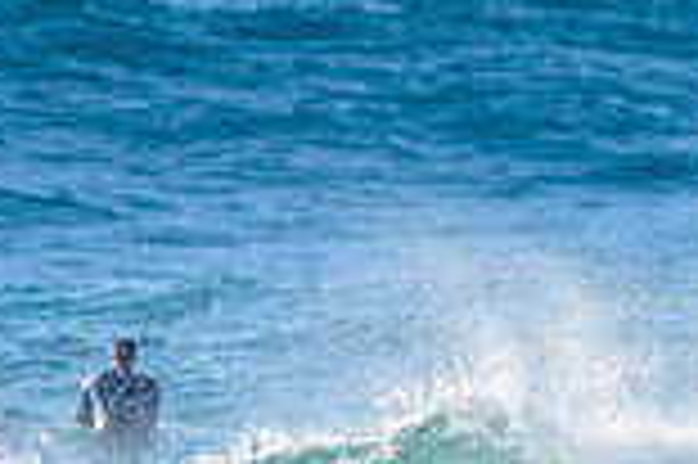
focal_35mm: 2298
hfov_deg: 0.9
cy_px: 678
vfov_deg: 0.6
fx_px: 44508
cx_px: 1049
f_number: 5.6
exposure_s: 1/2000
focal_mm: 500
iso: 280
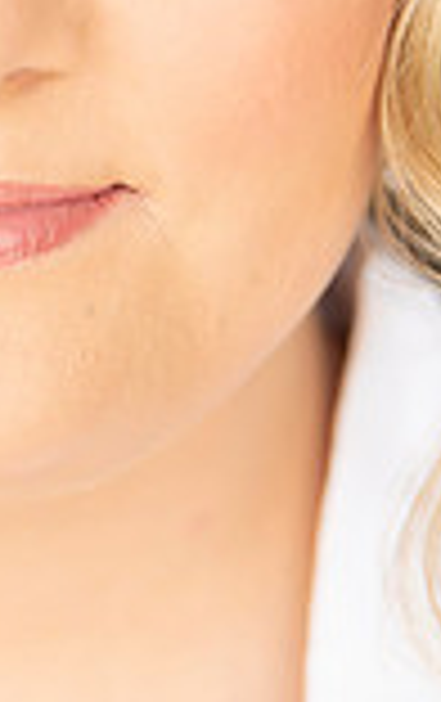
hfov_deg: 6.4
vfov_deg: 10.1
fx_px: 3928
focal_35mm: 205
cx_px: -61
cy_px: -76
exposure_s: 1/160
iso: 400
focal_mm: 70
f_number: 2.8
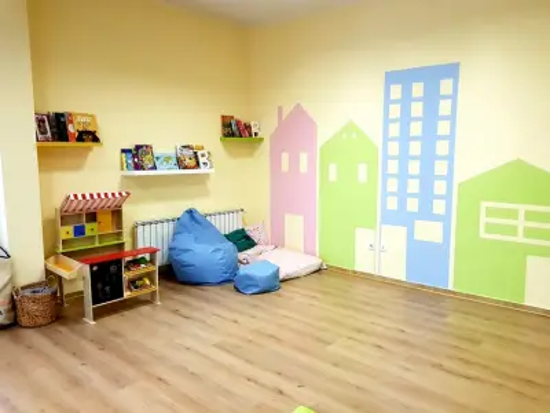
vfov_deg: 53.1
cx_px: 275
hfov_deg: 67.3
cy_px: 206
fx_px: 413
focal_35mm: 26
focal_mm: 4.3
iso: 250
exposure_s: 1/33
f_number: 1.7
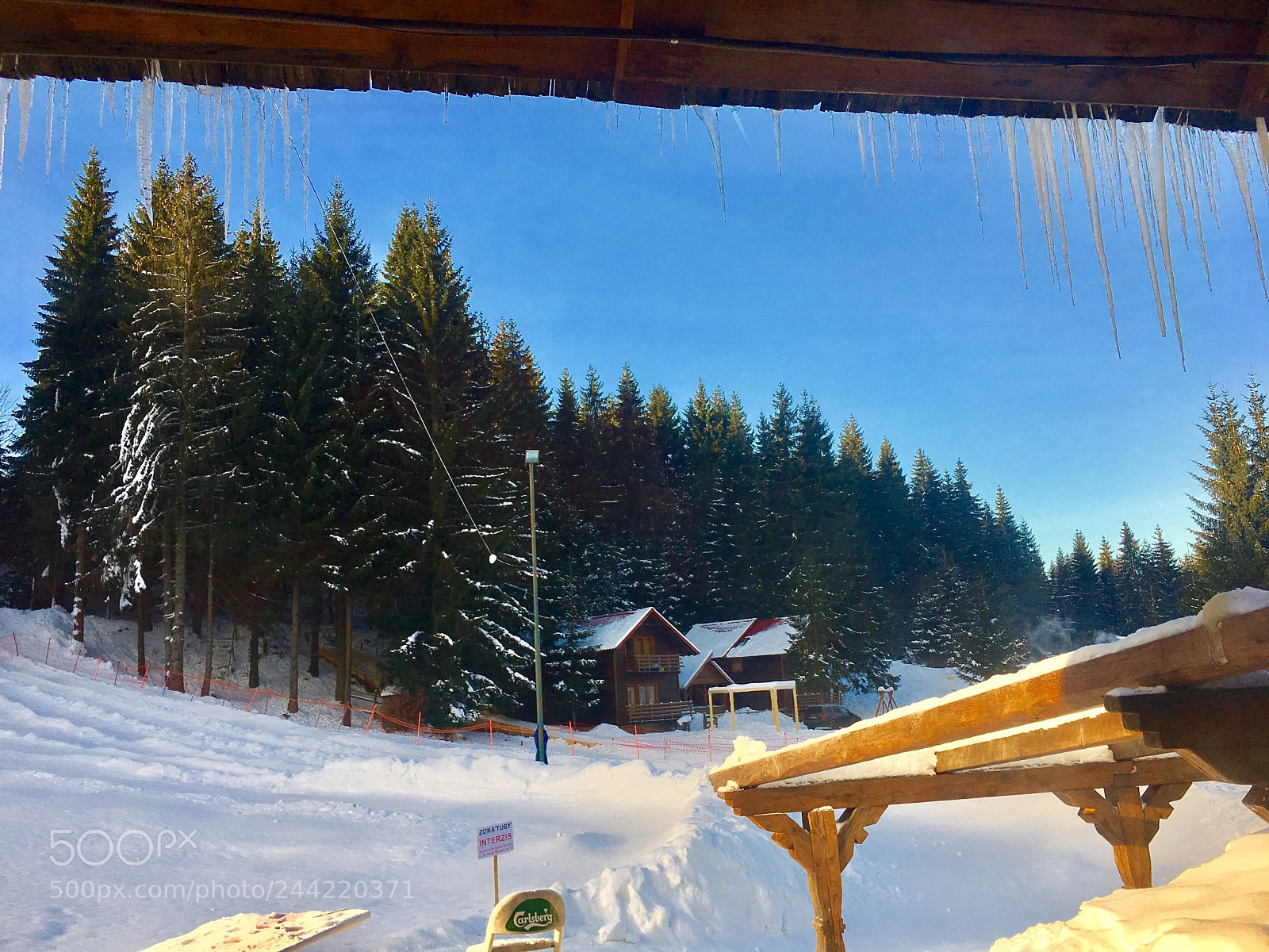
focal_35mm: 29
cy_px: 476
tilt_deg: +11.3
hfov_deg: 61.7
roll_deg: +4.3
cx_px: 634
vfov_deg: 48.2
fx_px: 1063
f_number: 2.2
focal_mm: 4.15
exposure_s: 1/377
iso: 25
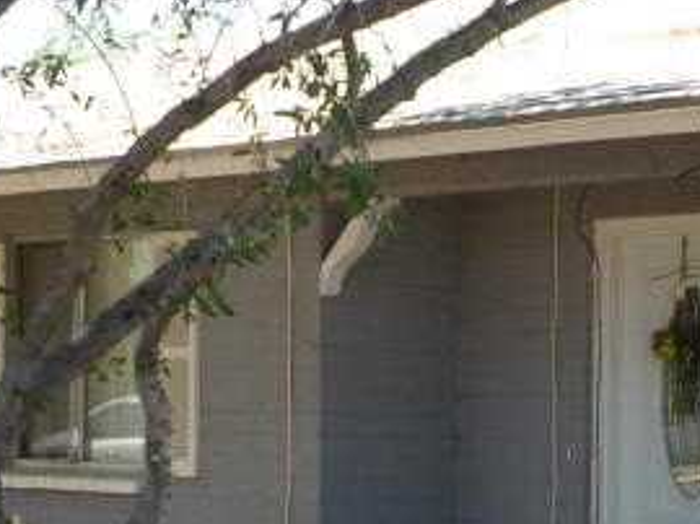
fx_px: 2222
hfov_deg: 17.8
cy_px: 444
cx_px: 544
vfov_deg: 13.4
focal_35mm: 110
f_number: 3.3
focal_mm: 5.2
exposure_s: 1/200
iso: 80
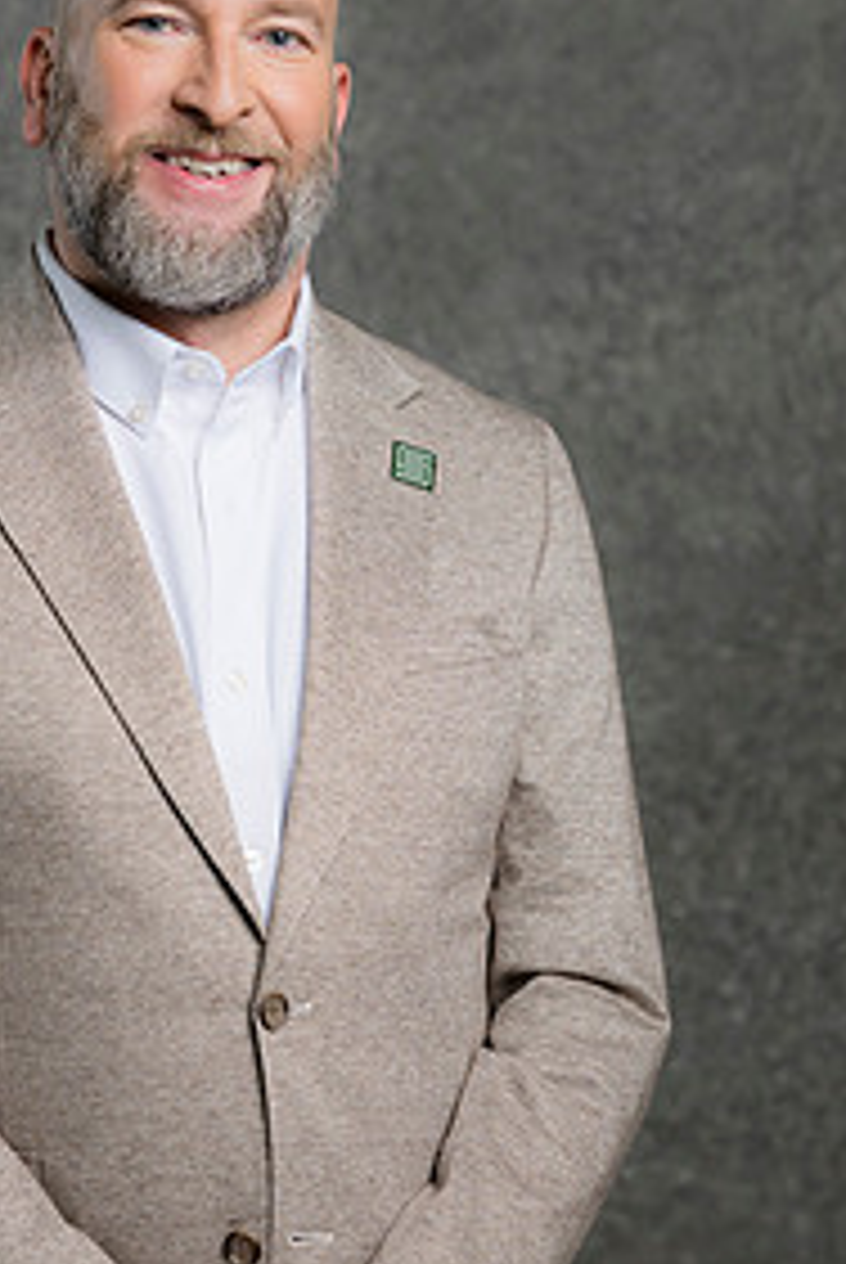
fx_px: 4782
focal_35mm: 136
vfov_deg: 15.1
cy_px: 607
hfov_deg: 10.1
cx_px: 202
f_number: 5
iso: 125
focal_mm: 85
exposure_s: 1/200
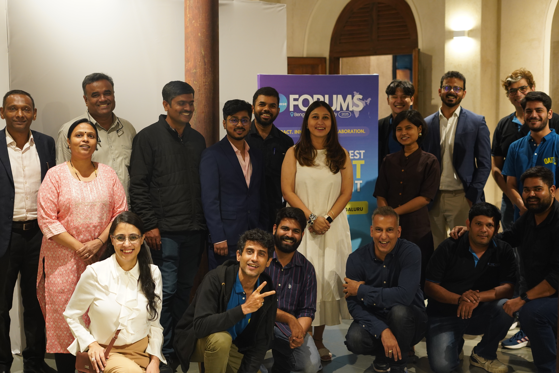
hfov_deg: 39.6
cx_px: 280
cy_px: 186
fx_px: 776
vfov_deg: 27.0
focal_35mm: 50
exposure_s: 1/100
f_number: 2.8
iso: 2000
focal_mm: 50
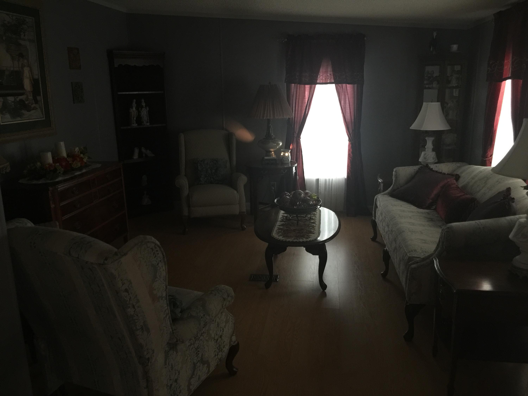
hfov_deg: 61.7
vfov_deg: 48.2
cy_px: 198
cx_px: 264
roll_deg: -0.3
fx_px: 442
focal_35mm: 29
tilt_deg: -14.3
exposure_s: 1/4
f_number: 2.2
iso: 125
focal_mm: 4.15
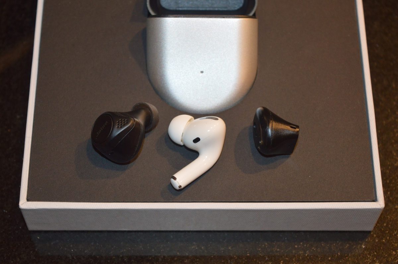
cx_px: 199
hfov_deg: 24.6
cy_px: 132
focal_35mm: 82
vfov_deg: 16.5
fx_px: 911
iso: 800
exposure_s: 1/30
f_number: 5.6
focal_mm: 55
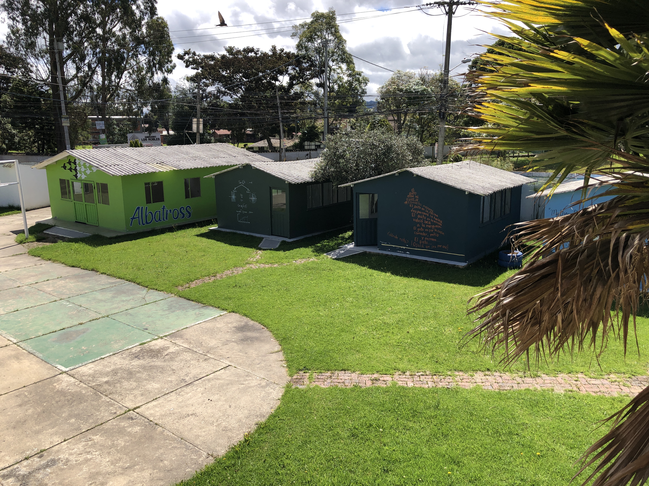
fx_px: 525
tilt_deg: -13.1
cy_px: 243
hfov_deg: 63.4
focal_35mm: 28
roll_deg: +1.0
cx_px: 324
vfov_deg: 49.7
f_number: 1.8
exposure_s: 1/1499
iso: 20
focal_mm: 3.99
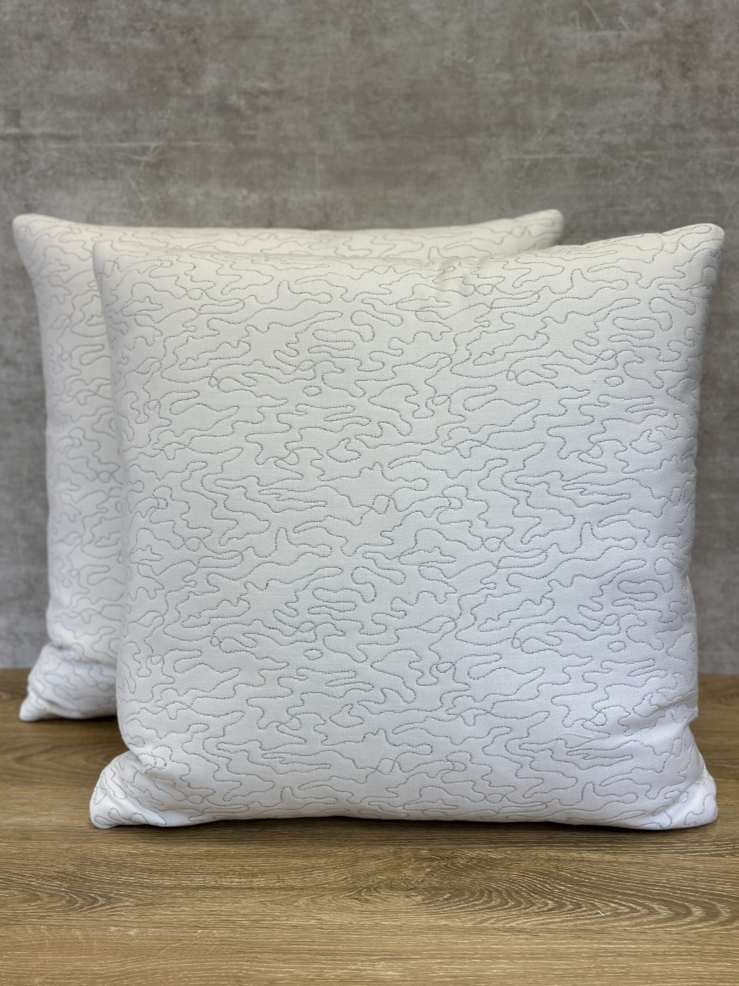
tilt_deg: -14.0
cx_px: 370
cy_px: 493
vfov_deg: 39.7
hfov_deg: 30.3
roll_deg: +0.9
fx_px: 1366
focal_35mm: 48
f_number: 1.78
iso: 80
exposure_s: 1/253
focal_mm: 6.86
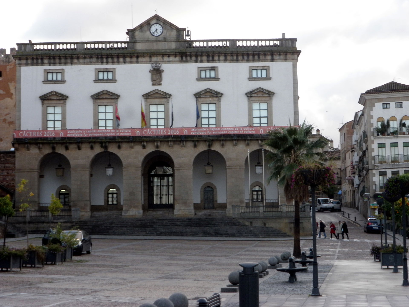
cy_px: 154
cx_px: 204
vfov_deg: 18.2
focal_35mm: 81
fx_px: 957
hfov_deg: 24.1
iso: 160
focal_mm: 14.1
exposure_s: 1/60
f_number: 4.8
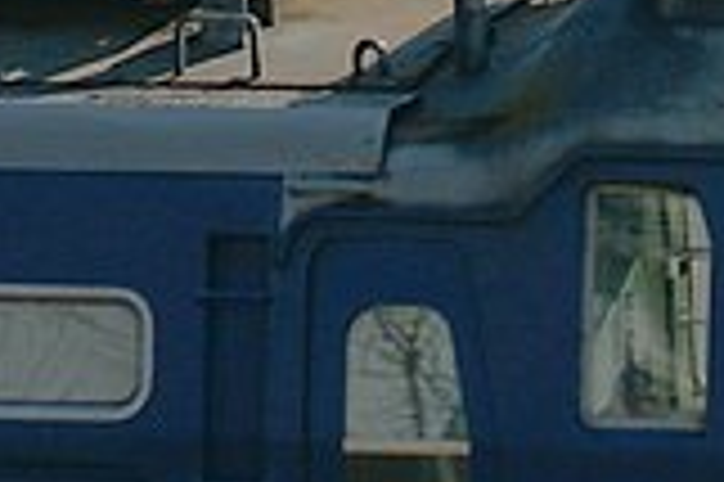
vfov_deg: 1.0
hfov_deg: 1.4
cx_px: 598
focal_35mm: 1435
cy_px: 477
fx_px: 28830
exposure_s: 1/1250
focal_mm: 300
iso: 800
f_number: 7.1
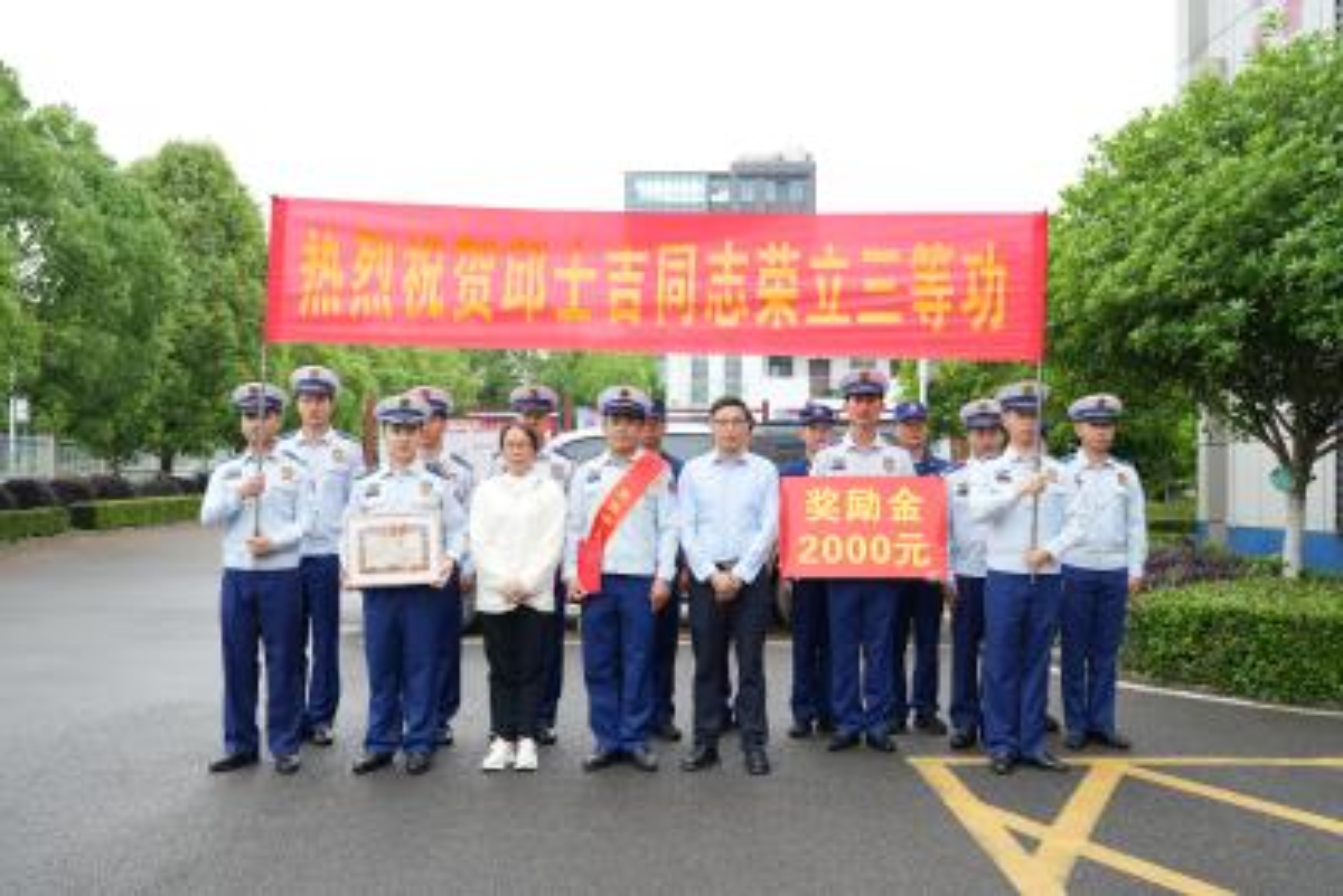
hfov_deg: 54.4
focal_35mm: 35
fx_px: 1306
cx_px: 672
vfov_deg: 37.9
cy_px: 448
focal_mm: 35
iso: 100
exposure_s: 1/50
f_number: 4.5
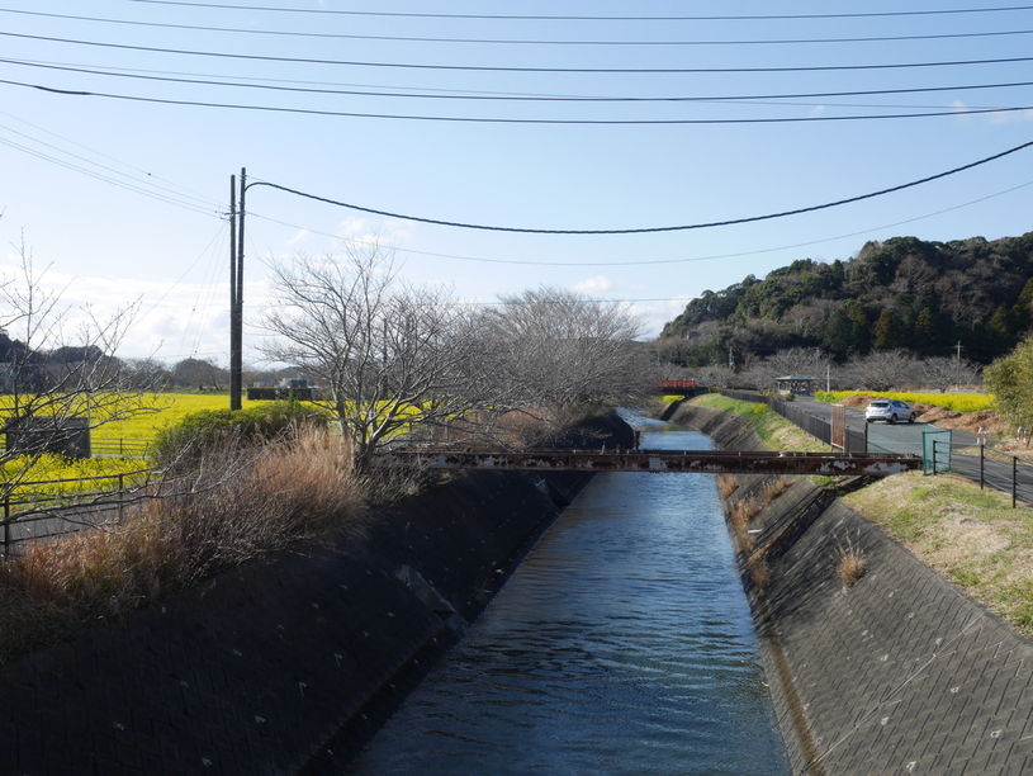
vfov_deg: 41.8
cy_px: 388
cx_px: 516
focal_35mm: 34
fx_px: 1015
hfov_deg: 53.9
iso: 200
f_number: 8
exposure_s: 1/320
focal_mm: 17
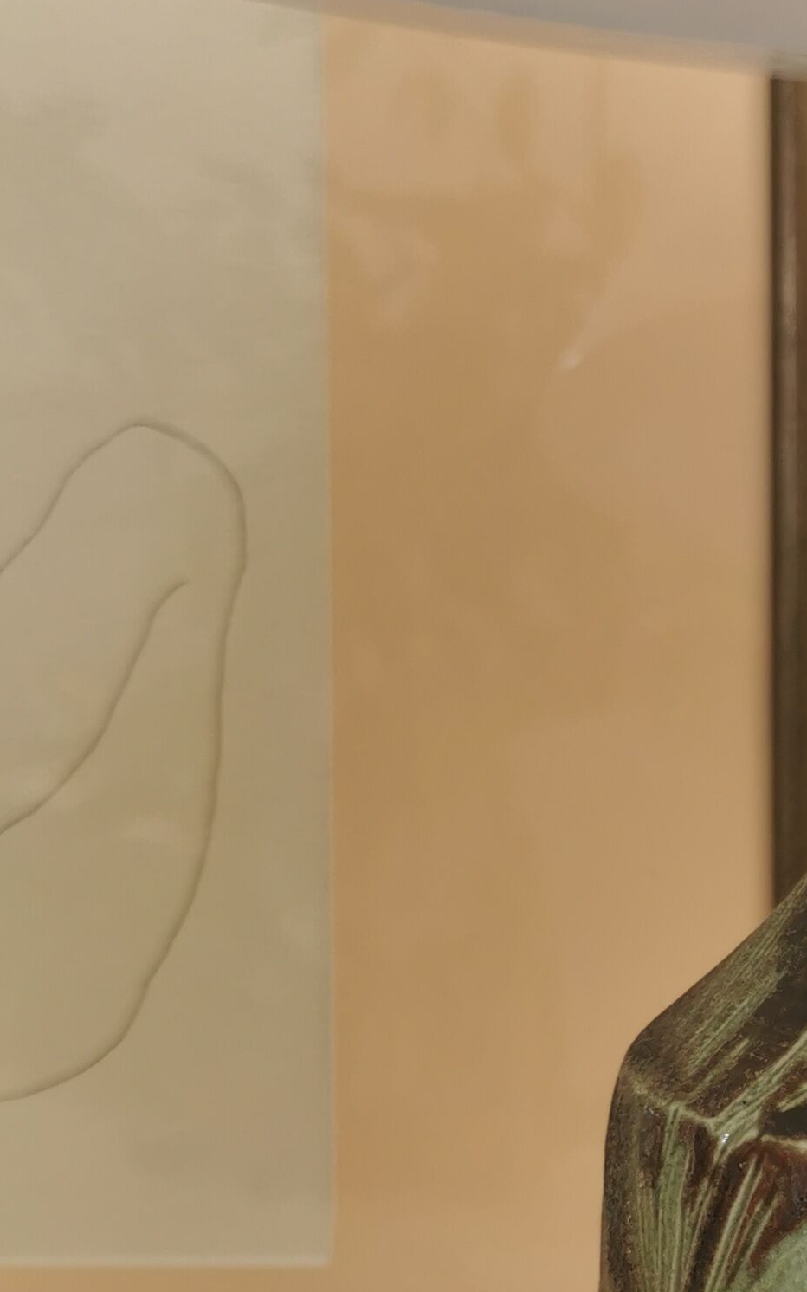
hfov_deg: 17.0
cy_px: 936
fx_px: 2464
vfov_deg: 29.0
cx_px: 1178
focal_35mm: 70
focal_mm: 5.58
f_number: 1.8
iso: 50
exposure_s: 1/100
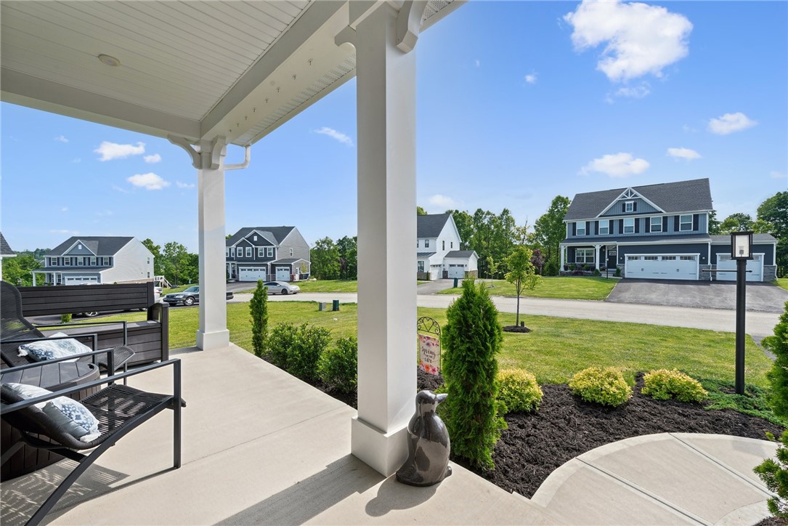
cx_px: 394
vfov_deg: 81.2
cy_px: 263
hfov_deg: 104.2
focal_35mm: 14
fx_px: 307
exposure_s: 1/13
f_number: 11
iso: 50
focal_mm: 14
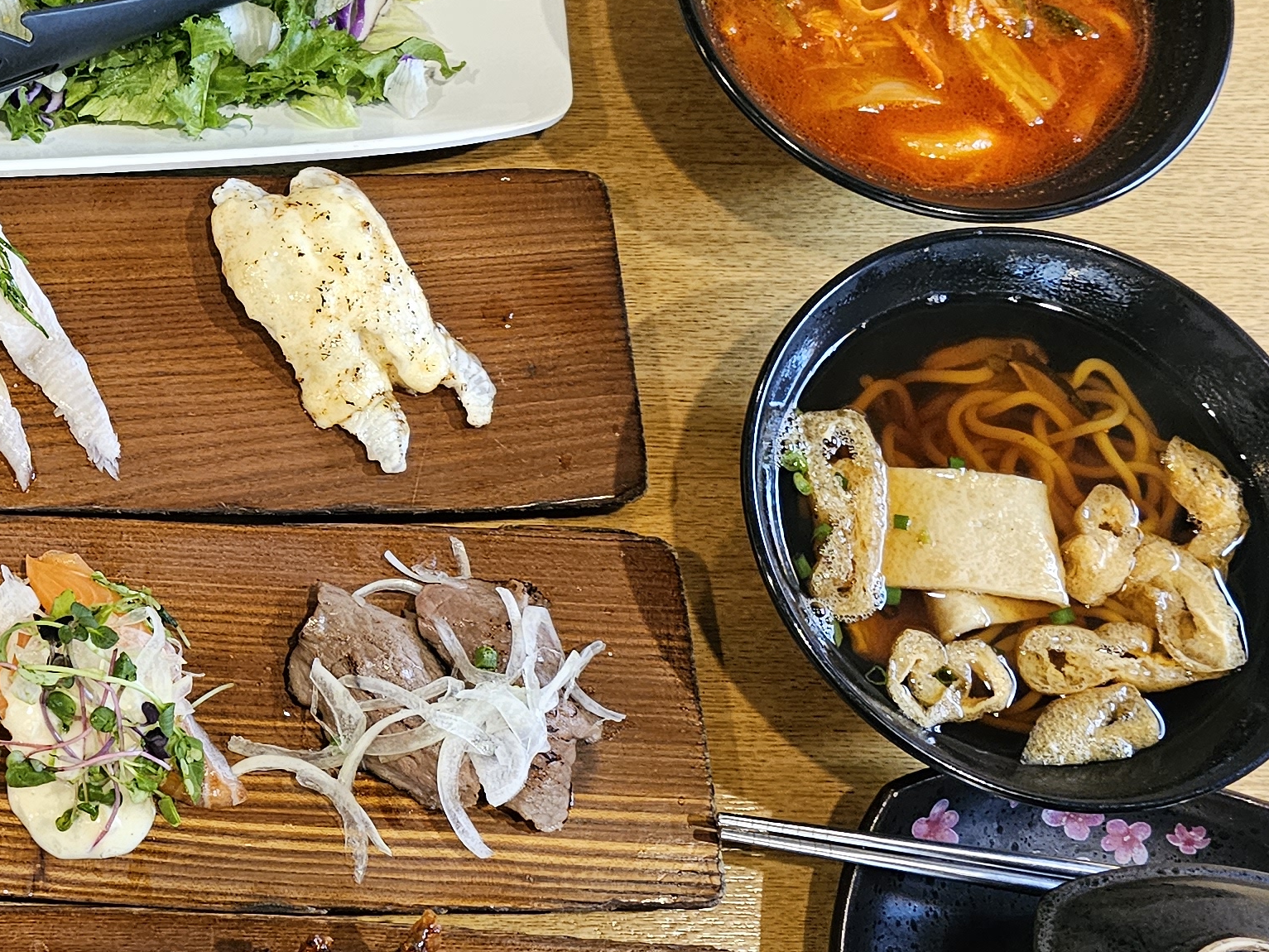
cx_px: -196
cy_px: 382
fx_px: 2200
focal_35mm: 60
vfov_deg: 24.4
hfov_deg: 28.6
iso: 640
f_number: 1.7
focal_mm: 6.3
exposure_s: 1/40
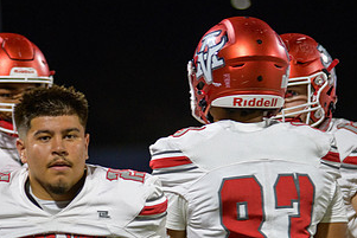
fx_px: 2867
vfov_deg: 4.8
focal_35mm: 289
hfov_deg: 7.1
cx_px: 109
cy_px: 204
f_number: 2.8
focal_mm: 150
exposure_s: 1/250
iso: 1250
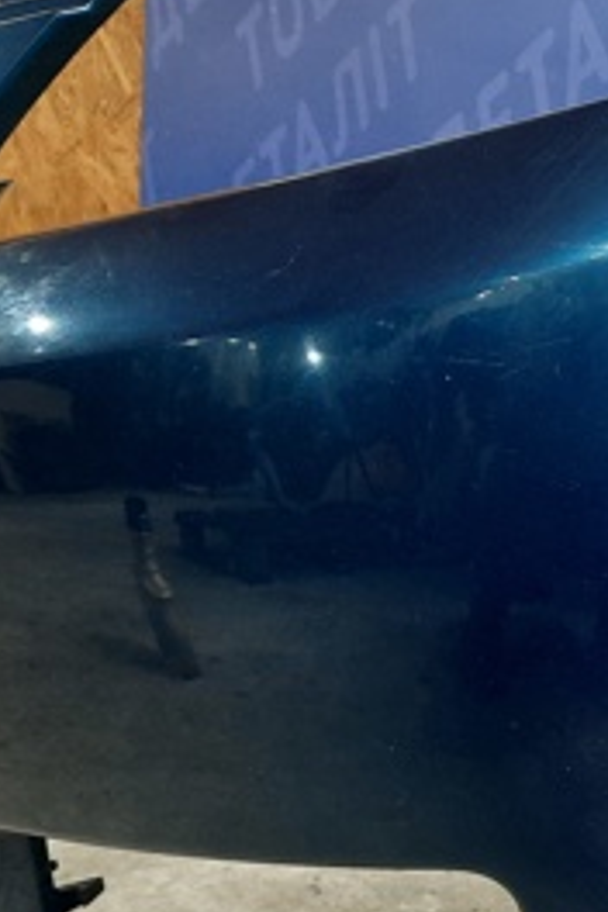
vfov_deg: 31.3
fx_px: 1596
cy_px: 684
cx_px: 746
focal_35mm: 63
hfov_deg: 20.1
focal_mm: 4.6
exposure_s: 1/33
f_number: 2
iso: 250
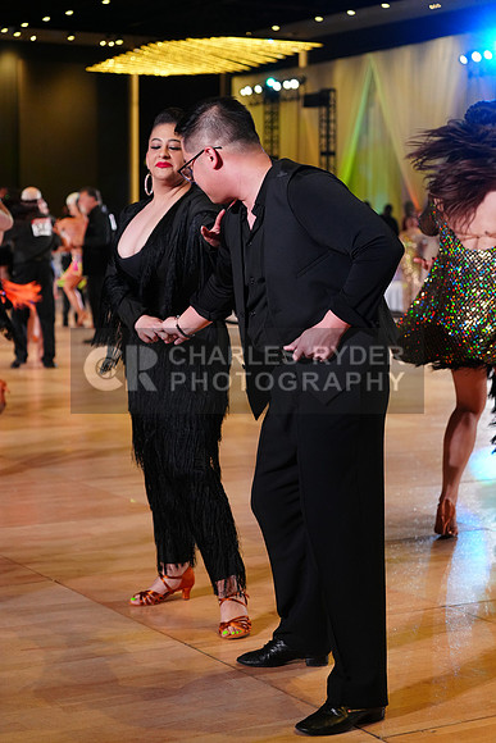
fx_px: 1446
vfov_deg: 28.8
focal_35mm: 70
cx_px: 248
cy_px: 372
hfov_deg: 19.5
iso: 2500
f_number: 4
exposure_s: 1/400
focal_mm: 70
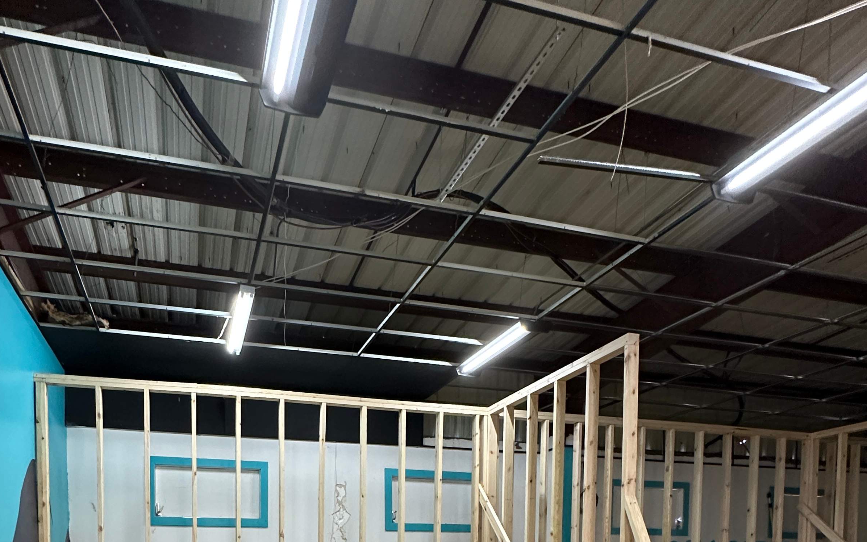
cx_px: 332
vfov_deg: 40.0
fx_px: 591
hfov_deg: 71.5
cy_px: 596
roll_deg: -0.5
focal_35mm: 25
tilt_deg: -2.9
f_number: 2.2
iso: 400
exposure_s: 1/60
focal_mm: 2.22
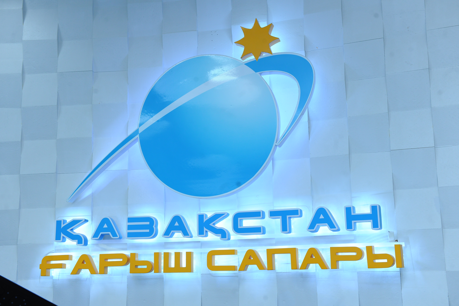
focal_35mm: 50
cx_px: 230
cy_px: 153
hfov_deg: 39.6
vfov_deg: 27.0
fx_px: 637
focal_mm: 50
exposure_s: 1/60
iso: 800
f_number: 5
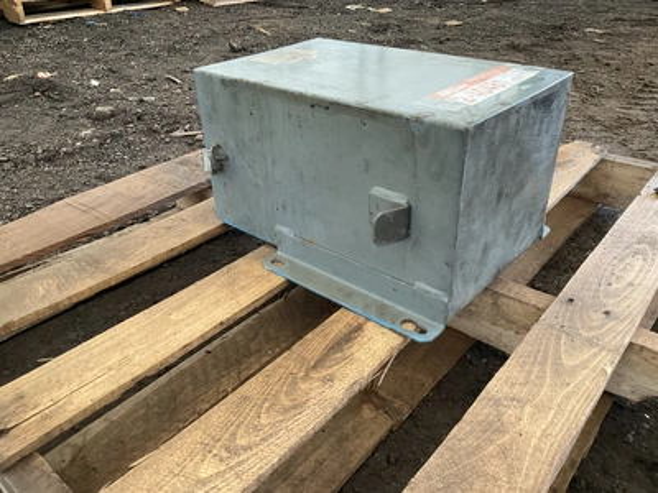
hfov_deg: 61.7
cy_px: 246
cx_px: 329
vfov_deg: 48.2
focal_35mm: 29
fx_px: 551
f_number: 1.8
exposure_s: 1/60
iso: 160
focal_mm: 3
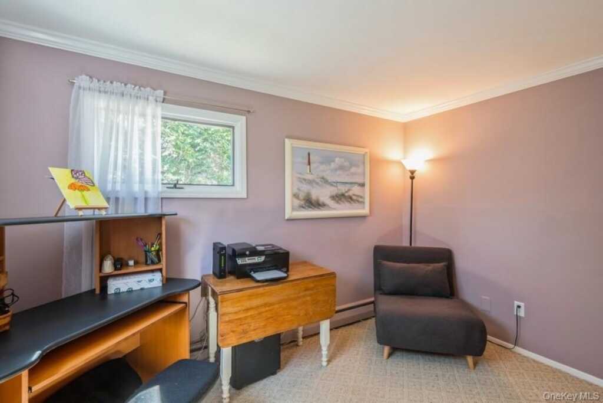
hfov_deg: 100.4
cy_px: 202
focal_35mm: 15
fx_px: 251
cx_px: 302
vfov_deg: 77.3
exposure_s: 1
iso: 100
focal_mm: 10
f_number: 11
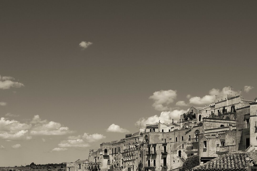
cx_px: 145
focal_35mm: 60
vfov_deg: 22.0
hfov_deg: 33.4
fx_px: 428
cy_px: 160
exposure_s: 1/180
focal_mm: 18
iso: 100
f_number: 13
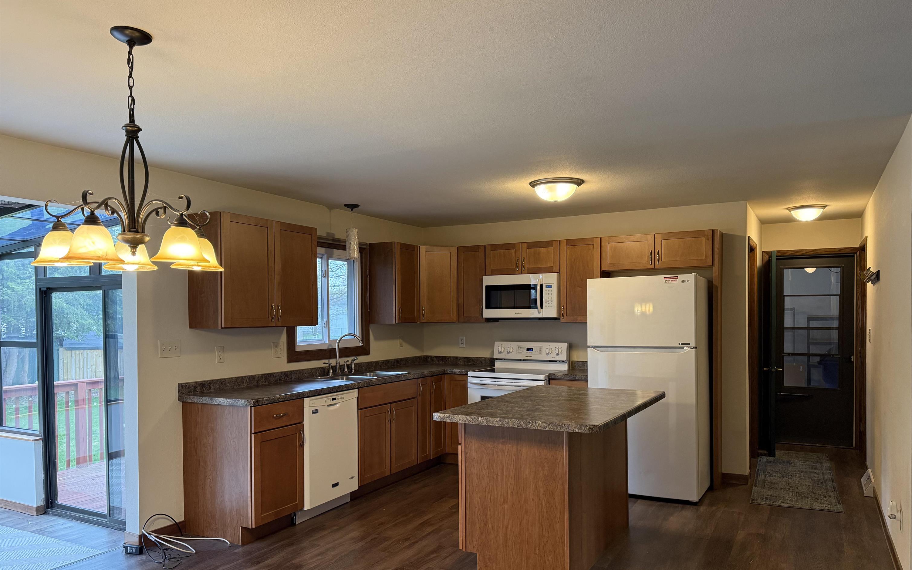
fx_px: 646
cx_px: 465
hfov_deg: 70.4
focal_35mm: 26
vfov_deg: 47.5
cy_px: 325
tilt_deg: -0.7
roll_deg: +0.4
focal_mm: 6.76
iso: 320
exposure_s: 1/120
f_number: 1.78
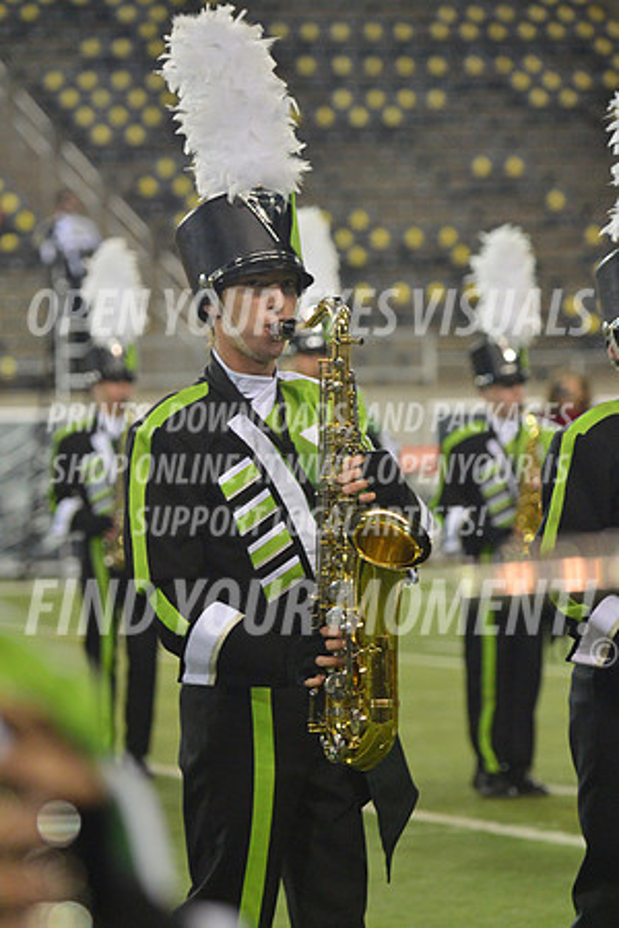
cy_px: 464
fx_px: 4771
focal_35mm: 185
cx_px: 310
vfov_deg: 11.1
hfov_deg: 7.4
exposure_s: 1/800
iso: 2000
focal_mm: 185
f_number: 5.6
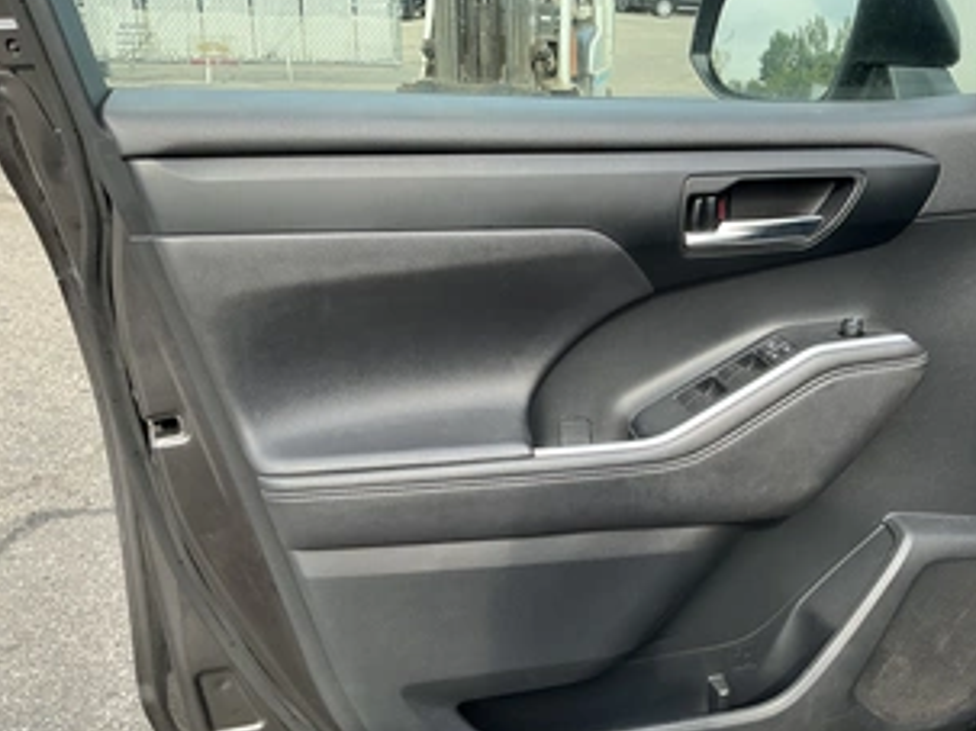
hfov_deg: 49.9
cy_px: 457
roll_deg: +0.0
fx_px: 1043
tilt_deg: -23.1
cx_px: 577
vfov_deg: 38.4
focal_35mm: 37
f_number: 1.8
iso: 16
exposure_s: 1/132
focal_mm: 3
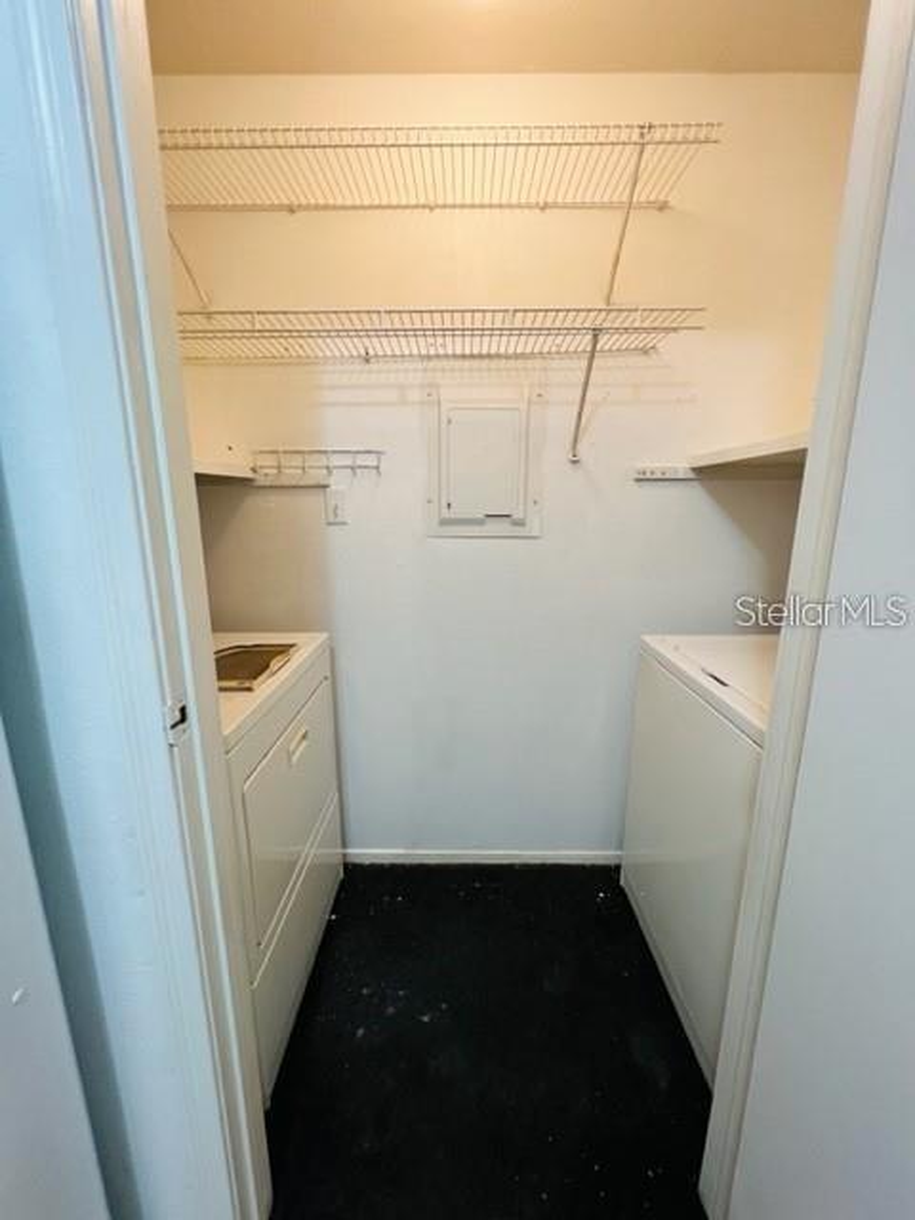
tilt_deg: -11.9
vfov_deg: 106.2
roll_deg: +0.5
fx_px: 458
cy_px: 610
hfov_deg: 89.9
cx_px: 458
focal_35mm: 13
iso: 125
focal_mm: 1.57
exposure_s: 1/60
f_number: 1.8
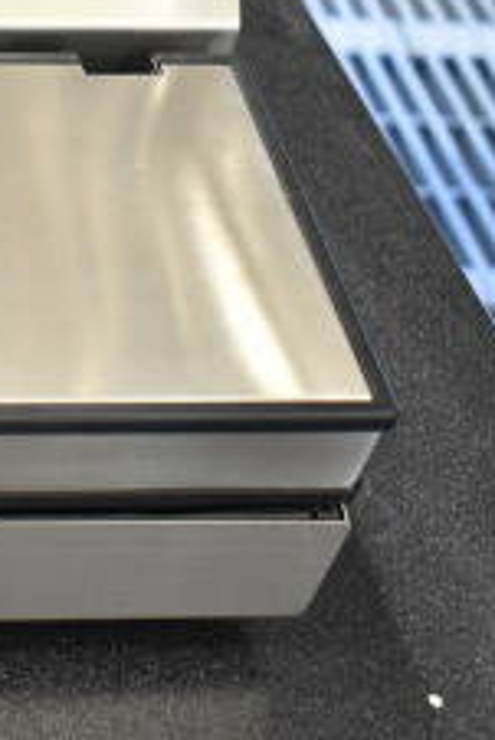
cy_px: 123
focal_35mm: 97
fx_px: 1997
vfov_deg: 20.7
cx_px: -439
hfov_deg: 12.7
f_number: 3.8
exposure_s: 1/50
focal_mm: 24
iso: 1600
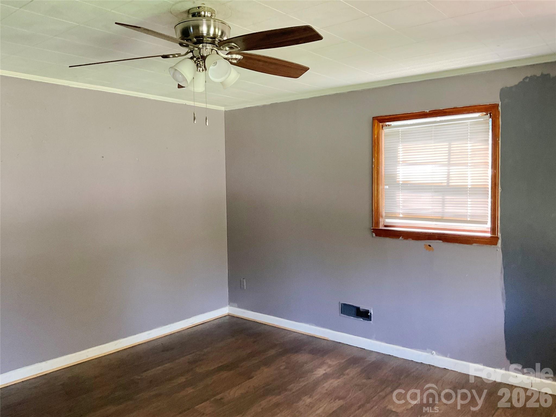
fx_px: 466
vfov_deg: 48.2
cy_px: 208
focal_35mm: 29
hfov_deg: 61.7
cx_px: 278
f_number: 1.8
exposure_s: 1/60
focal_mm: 3
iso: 160
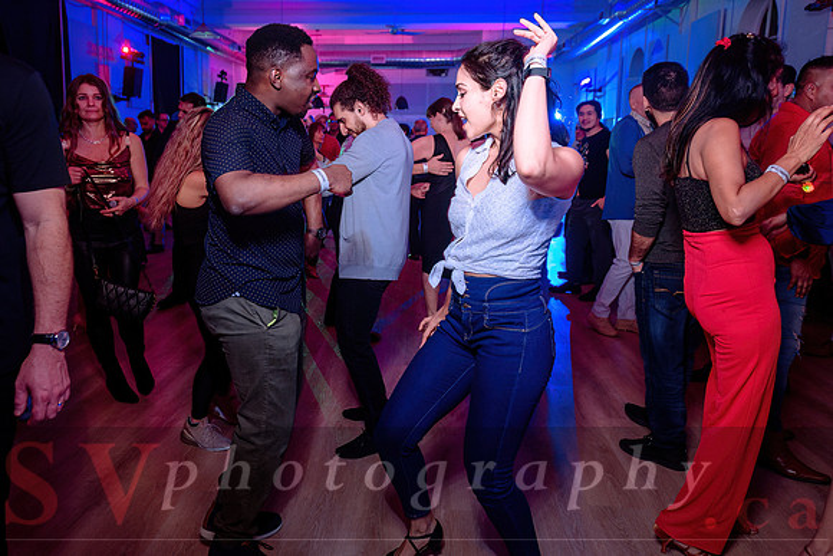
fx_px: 637
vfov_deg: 47.0
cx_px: 366
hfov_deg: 66.2
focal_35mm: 28
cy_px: 237
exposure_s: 1/50
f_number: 3.5
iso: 800
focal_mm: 24
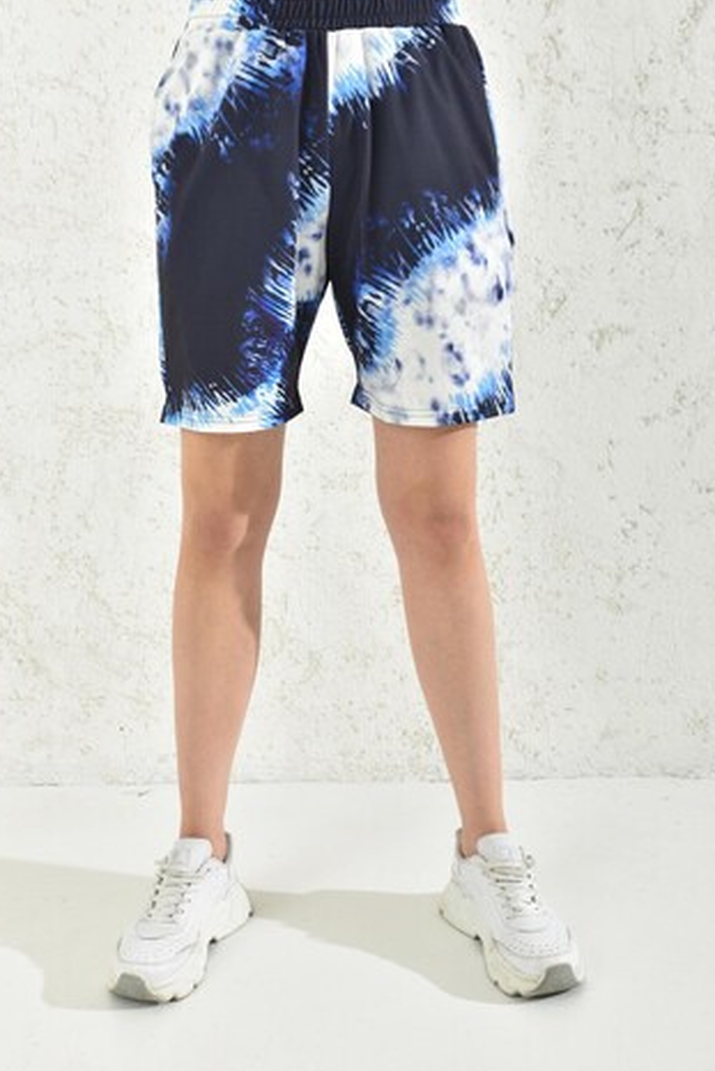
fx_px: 1310
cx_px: 347
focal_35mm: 44
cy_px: 473
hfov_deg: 30.5
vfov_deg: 44.4
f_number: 7.1
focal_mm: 38
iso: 100
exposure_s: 1/160
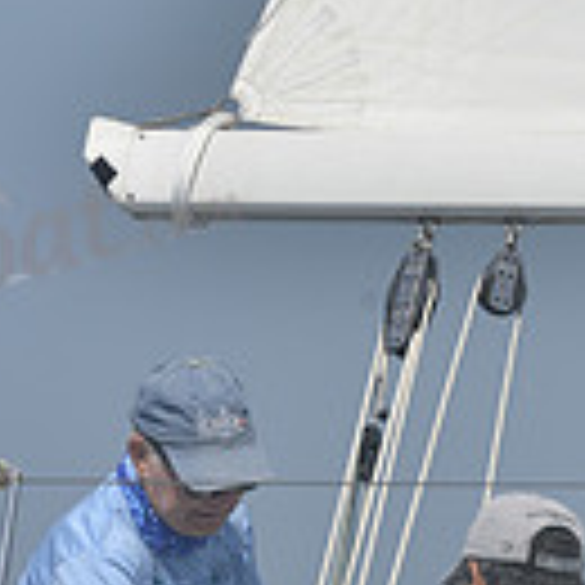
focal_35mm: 757
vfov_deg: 2.3
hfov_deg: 2.3
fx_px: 14474
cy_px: 860
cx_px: 475
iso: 280
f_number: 9
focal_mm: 200
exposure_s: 1/1000
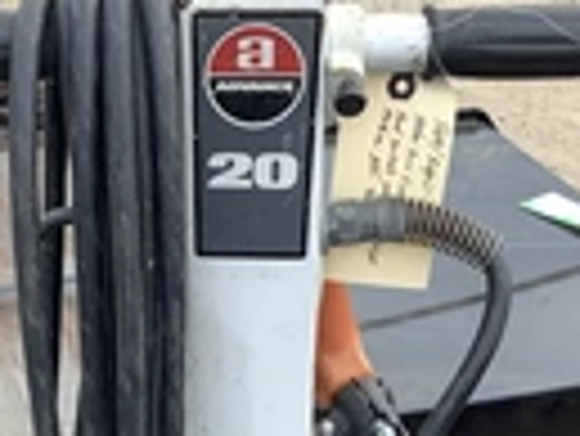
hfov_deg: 20.4
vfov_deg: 14.9
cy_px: 521
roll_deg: -0.4
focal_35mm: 96
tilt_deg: -30.7
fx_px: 1610
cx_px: 225
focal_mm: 3.3
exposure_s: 1/120
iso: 32
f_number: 2.4
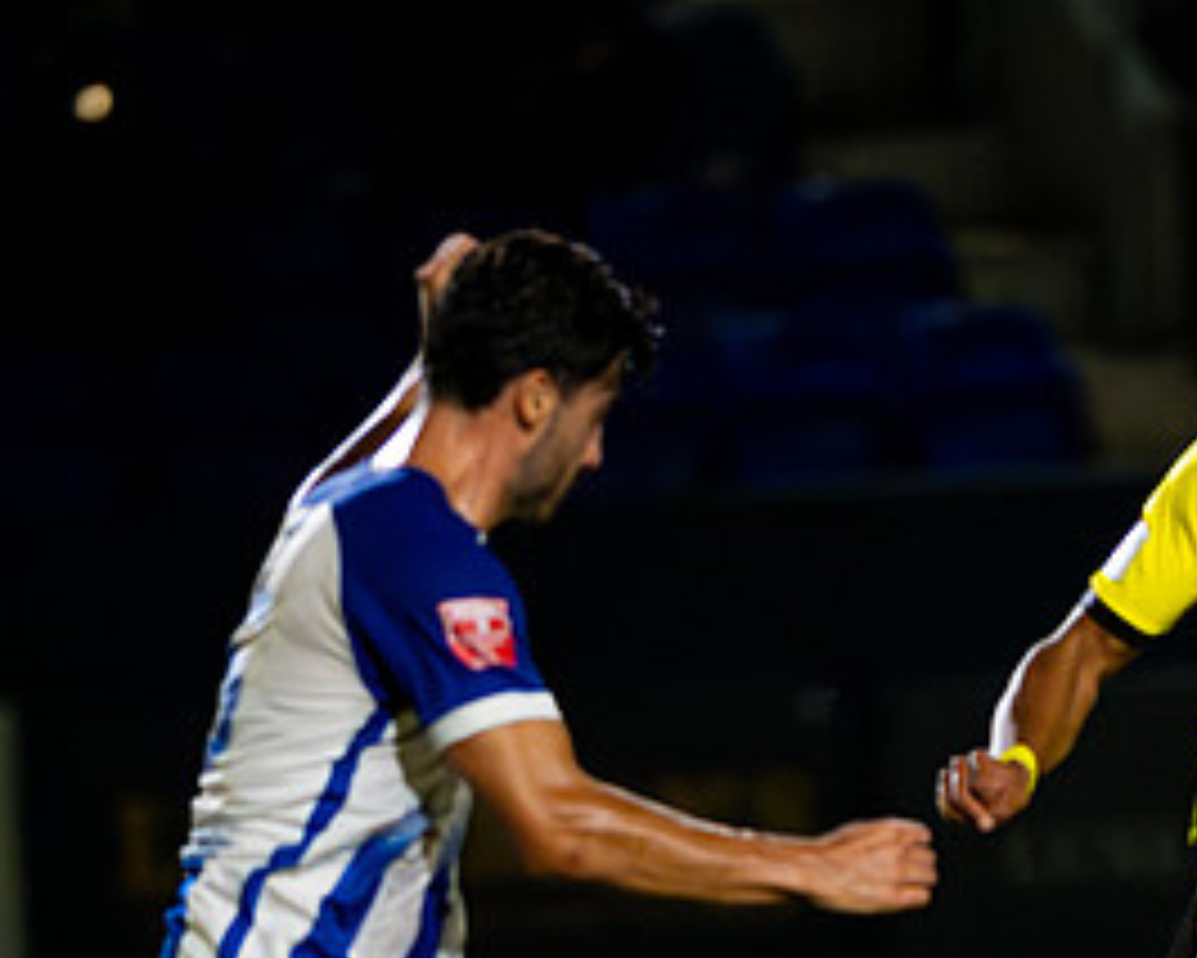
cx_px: 1120
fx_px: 33065
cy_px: 1227
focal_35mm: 933
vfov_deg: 1.7
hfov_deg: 2.1
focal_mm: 300
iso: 8000
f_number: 2.8
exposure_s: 1/1250
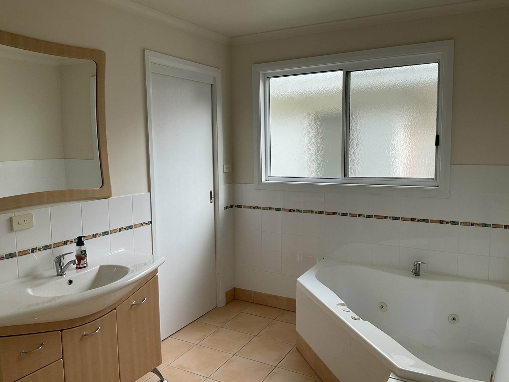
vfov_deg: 48.2
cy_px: 191
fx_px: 426
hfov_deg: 61.7
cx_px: 254
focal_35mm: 29
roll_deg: +0.0
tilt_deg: -6.1
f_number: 1.8
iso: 20
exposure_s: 1/100
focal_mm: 3
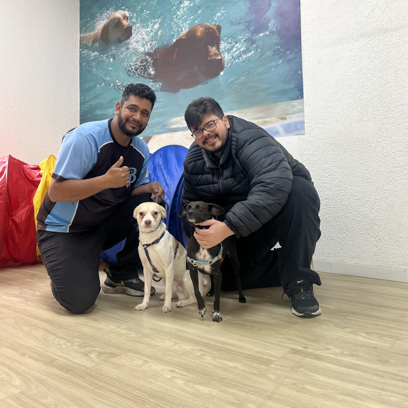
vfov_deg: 52.1
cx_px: 204
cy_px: 159
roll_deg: +1.1
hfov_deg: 52.5
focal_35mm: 31
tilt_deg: +5.9
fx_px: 413
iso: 100
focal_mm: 5.7
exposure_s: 1/60
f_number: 1.5
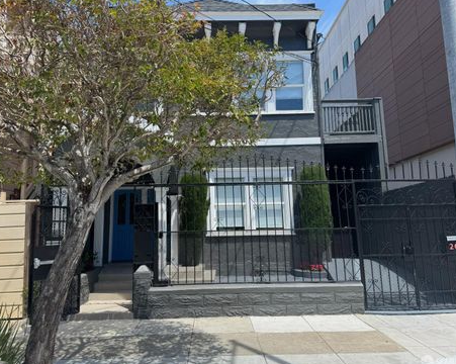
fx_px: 351
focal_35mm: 26
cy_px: 179
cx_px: 221
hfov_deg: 66.1
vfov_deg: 54.9
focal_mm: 6.76
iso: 80
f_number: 1.78
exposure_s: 1/1980
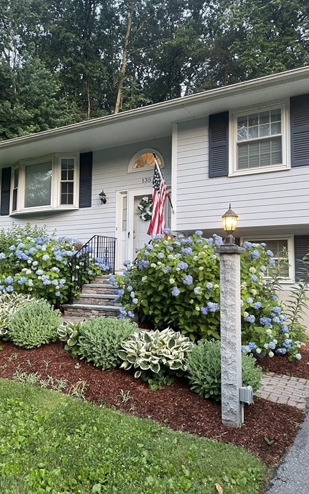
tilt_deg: +5.6
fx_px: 378
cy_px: 247
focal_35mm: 28
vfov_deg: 66.5
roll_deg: -1.4
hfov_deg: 44.3
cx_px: 122
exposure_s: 1/60
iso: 200
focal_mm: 4.2
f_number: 1.6
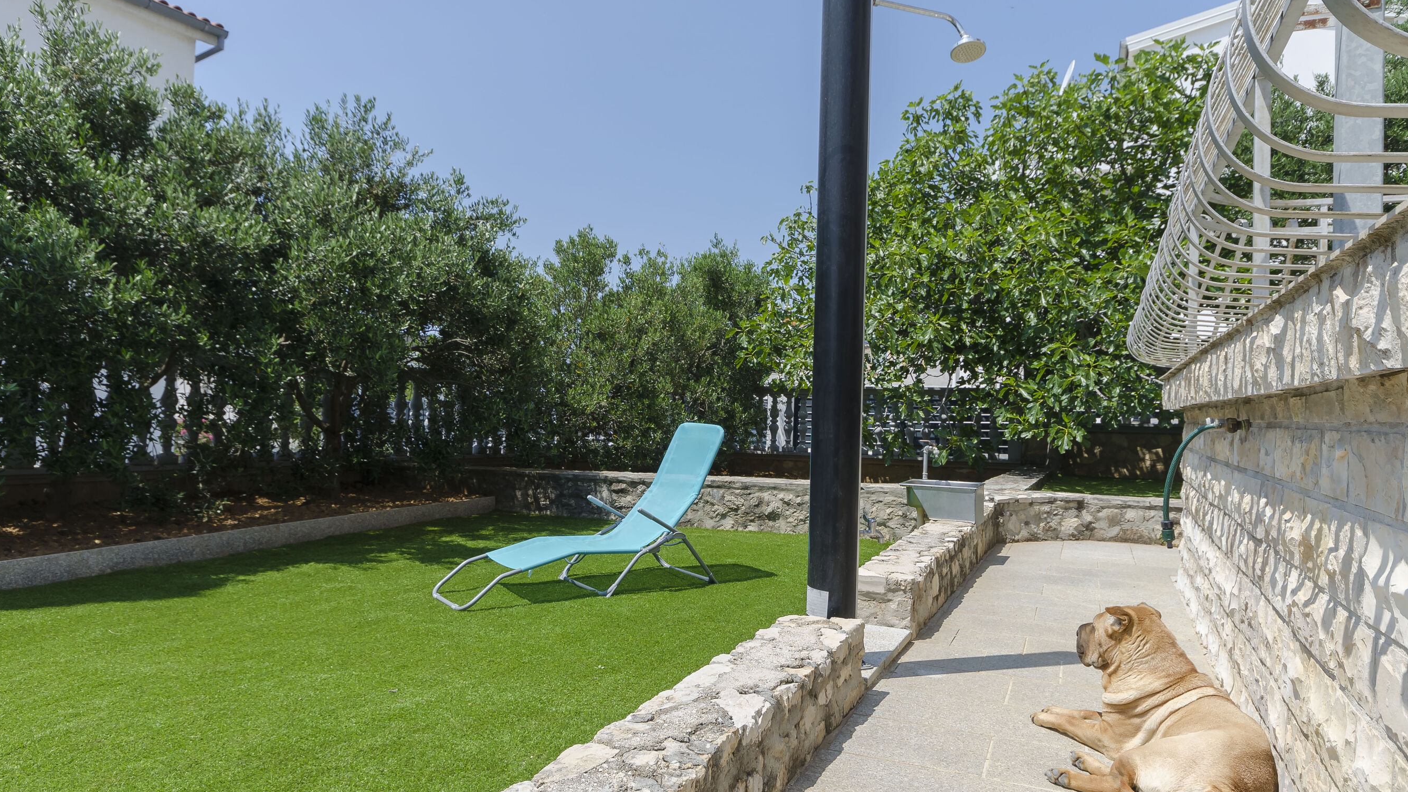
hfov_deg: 75.0
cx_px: 678
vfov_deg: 46.7
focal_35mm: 25
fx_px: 916
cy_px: 381
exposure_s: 1/320
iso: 100
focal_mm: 15
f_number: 8
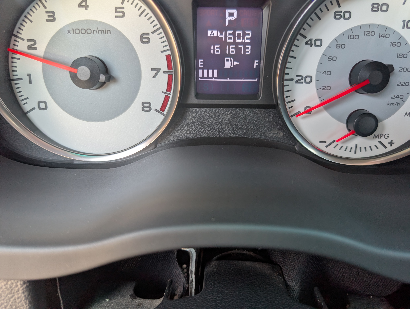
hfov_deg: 71.5
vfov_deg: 56.9
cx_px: 205
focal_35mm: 24
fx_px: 285
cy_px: 154
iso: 35
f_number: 1.68
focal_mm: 6.9
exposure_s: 1/23.3
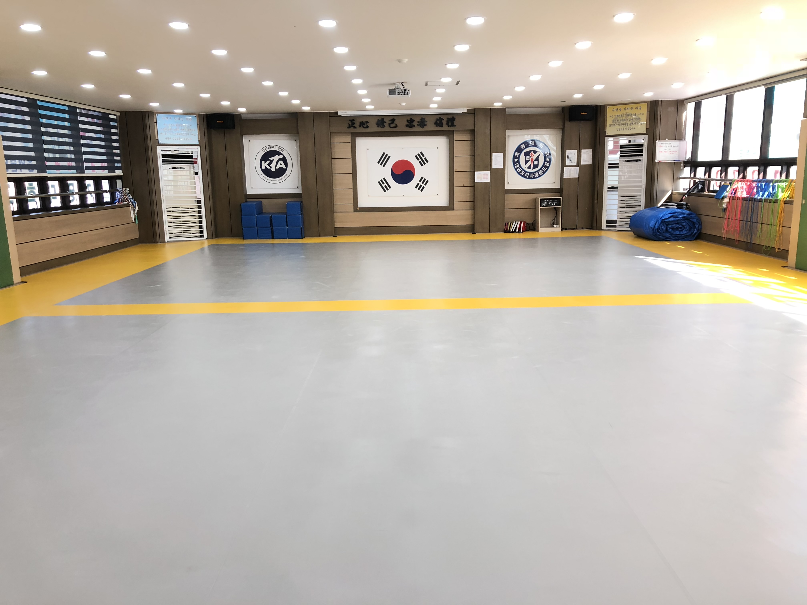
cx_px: 404
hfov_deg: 63.4
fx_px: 653
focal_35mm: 28
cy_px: 302
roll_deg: +1.0
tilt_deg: -11.1
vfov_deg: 49.7
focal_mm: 4
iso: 25
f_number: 1.8
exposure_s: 1/40
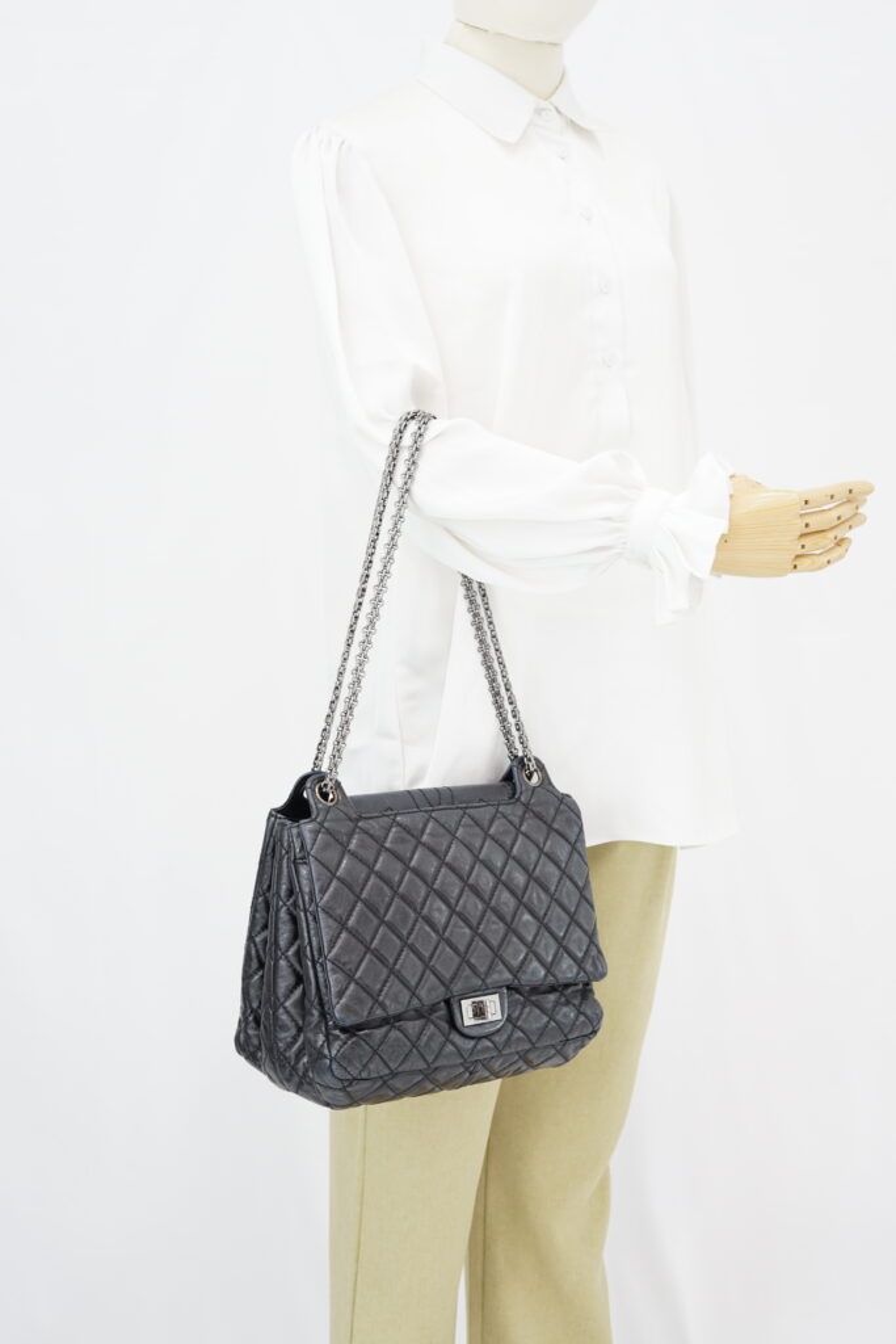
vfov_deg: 39.6
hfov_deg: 27.0
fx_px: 1866
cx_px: 448
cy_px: 672
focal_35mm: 50
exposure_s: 1/6
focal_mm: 50
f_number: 6.3
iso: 640
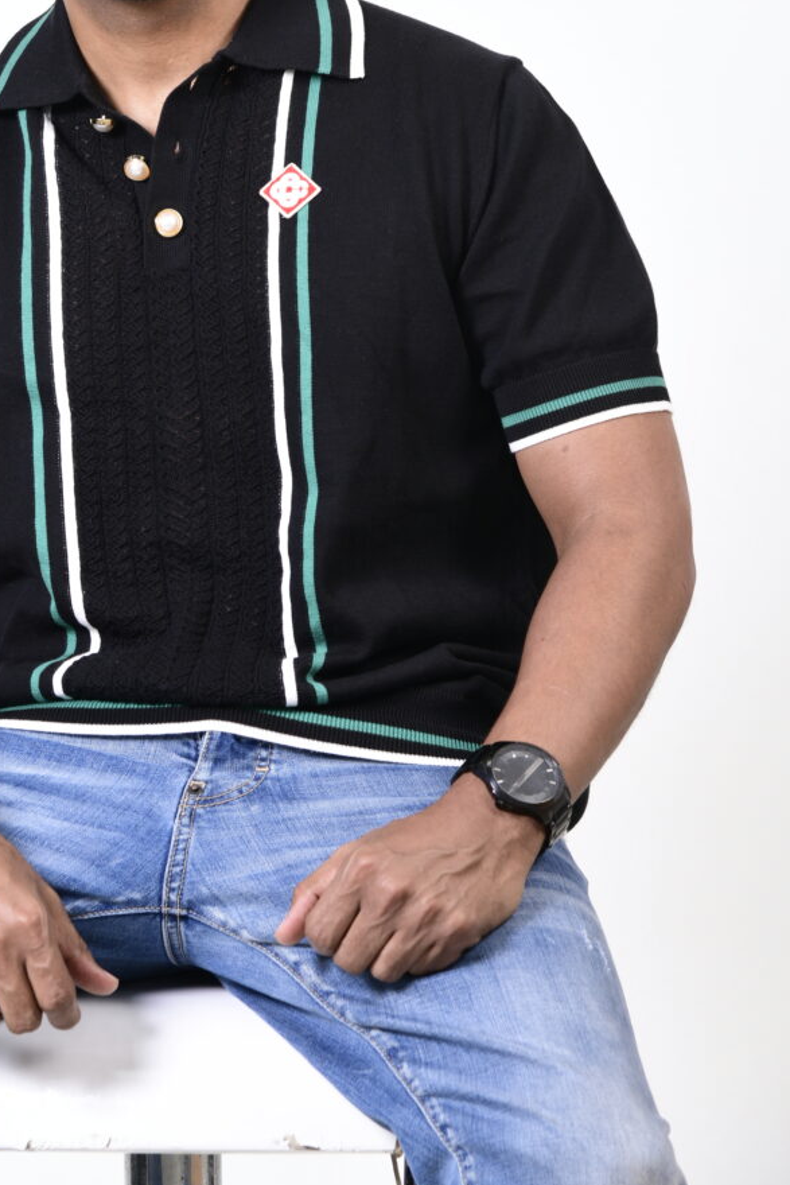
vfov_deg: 12.3
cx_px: 161
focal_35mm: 167
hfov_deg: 8.2
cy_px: 265
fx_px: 5494
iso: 200
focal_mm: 98
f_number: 5.6
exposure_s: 1/125
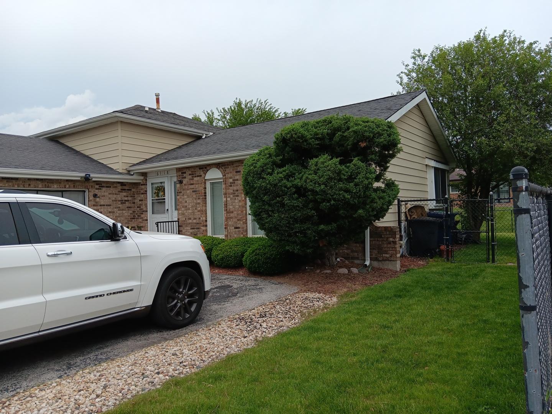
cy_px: 207
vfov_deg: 53.1
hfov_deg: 67.3
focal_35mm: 26
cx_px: 276
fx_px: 415
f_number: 1.8
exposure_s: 1/1000
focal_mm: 3.98
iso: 20
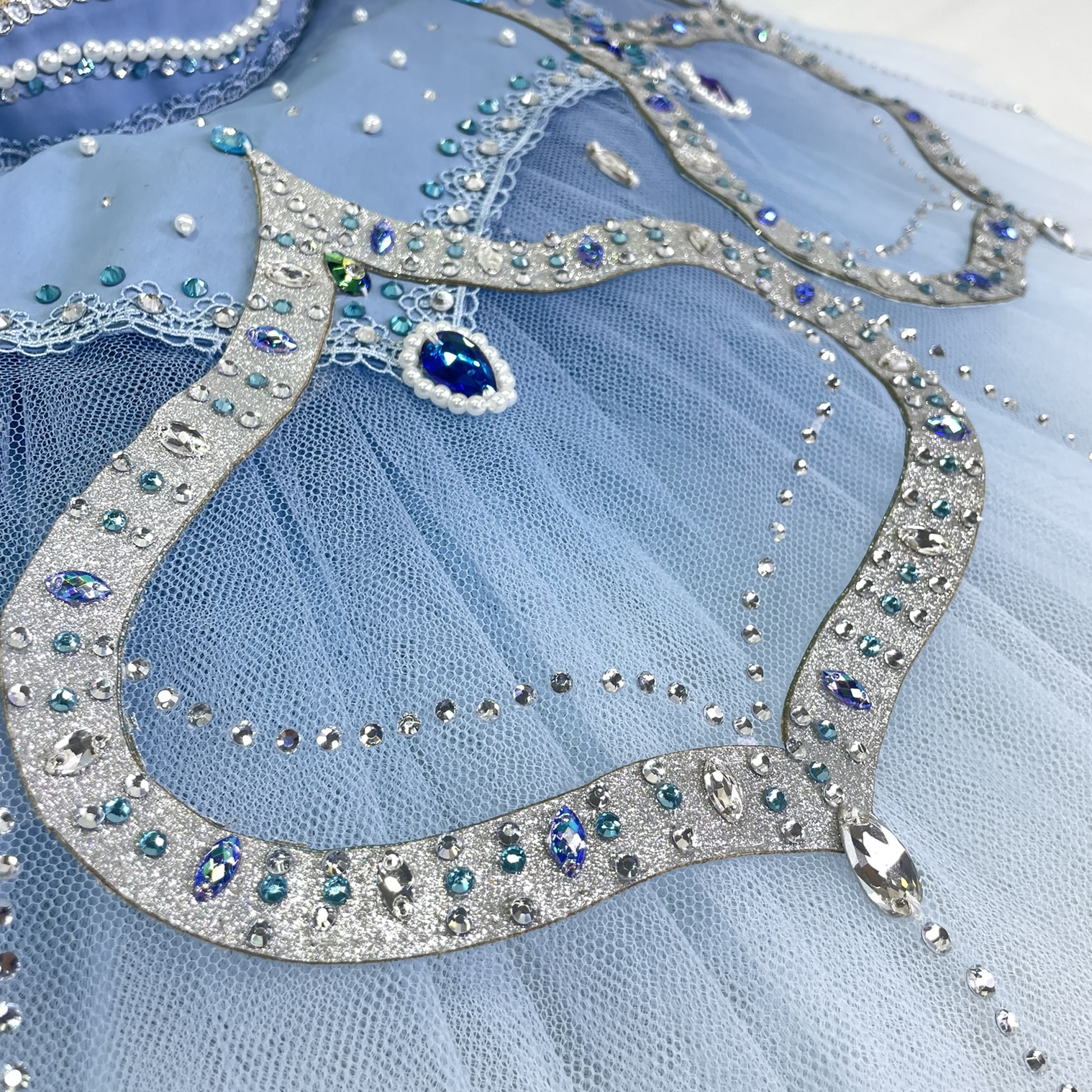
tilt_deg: -28.2
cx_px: 545
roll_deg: -0.3
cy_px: 450
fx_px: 1106
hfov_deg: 52.5
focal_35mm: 31
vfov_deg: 52.3
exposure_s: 1/104
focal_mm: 4.2
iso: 32
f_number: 1.6
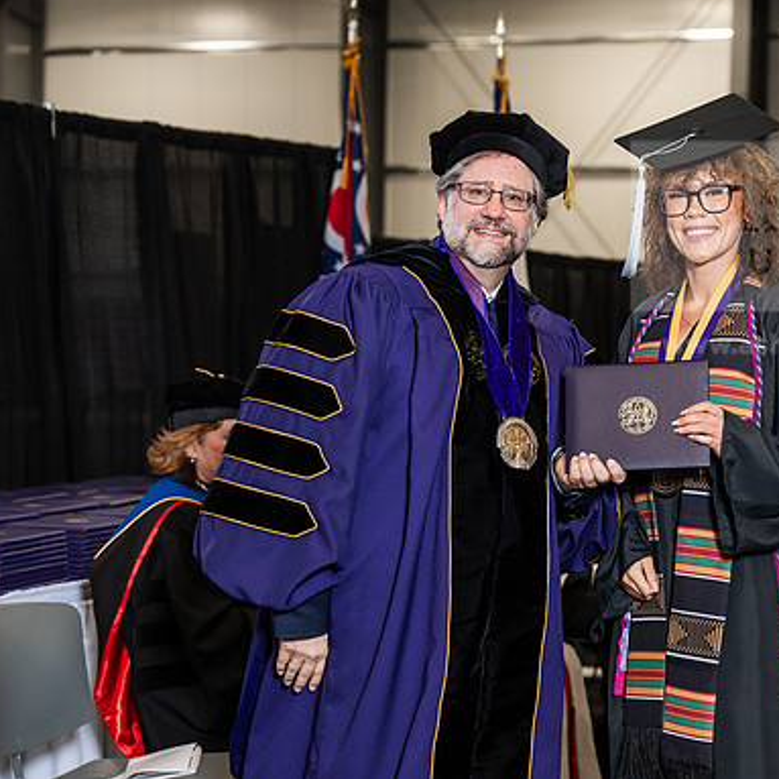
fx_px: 2291
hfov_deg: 19.2
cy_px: 387
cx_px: 570
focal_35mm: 90
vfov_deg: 19.3
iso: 1250
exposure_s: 1/200
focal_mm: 70
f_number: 4
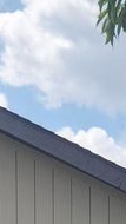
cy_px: 424
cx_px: 194
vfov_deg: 13.9
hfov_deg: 8.8
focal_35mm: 135
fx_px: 801
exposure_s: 1/1380
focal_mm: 5.4
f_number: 1.8
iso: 20
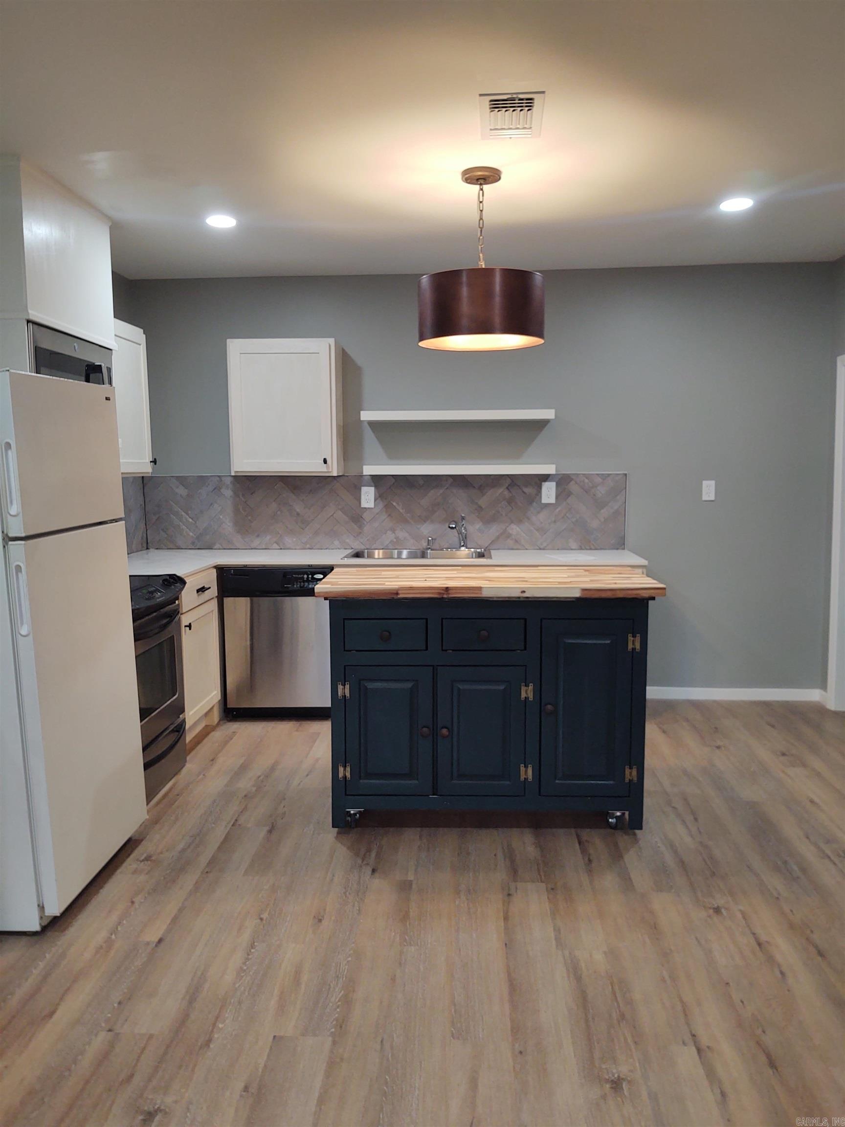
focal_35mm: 27
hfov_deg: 51.4
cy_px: 564
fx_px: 879
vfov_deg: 65.3
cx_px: 422
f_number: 1.7
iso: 125
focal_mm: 4.75
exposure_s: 1/60
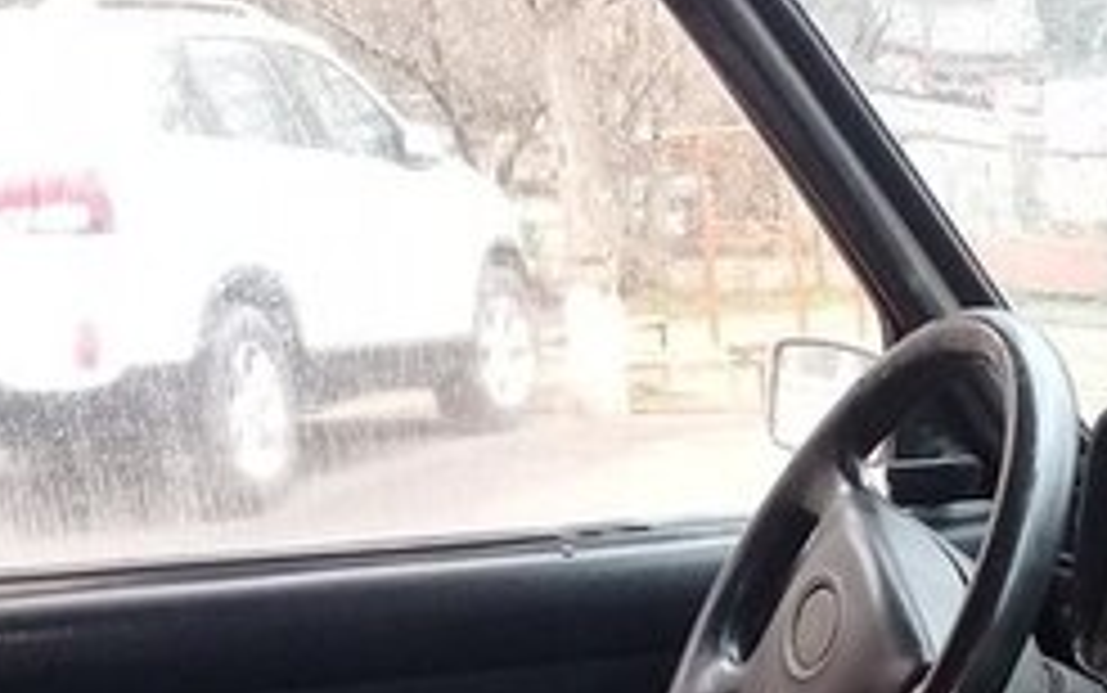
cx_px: 1125
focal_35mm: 88
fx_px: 2656
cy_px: 880
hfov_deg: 22.6
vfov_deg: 14.3
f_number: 2.2
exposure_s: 1/33
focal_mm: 3.3
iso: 64
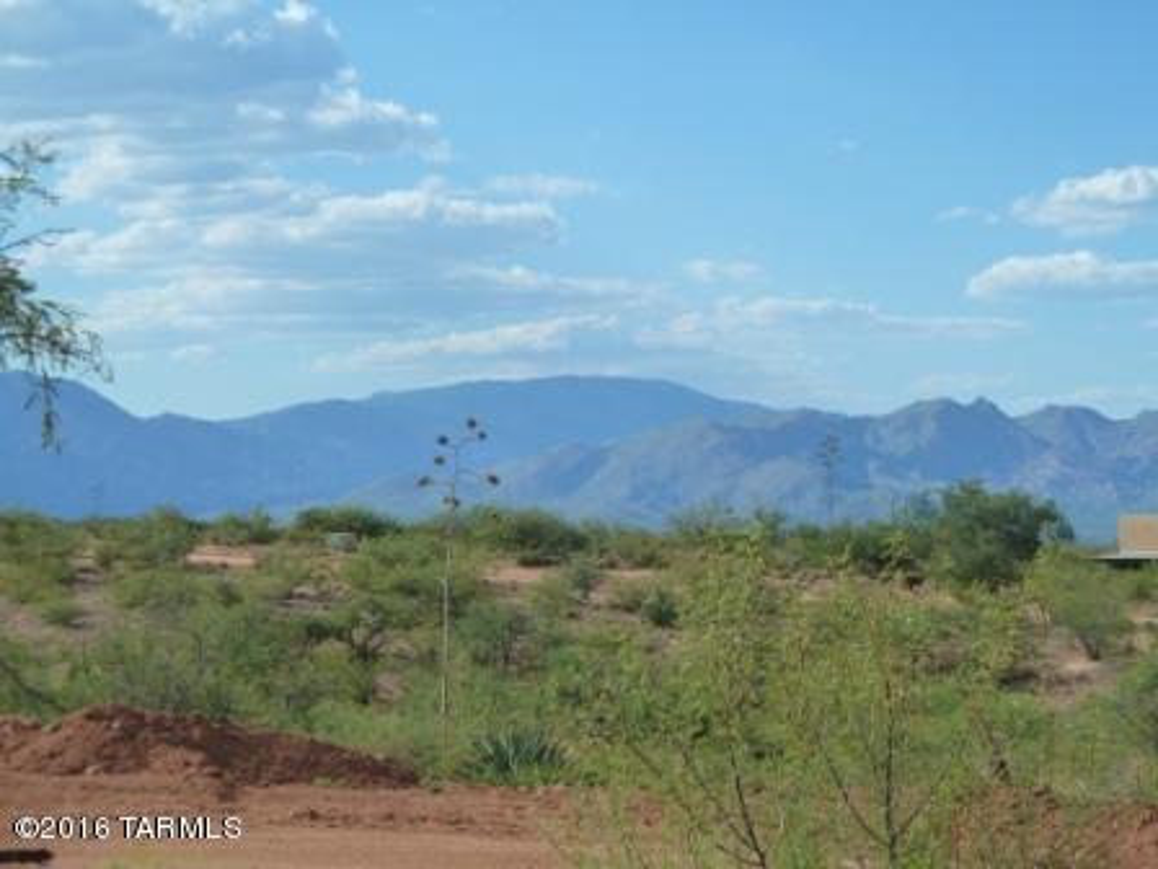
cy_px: 434
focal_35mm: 119
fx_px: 3981
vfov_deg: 12.5
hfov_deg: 16.6
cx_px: 579
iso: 125
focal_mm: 19.5
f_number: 5.6
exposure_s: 1/500
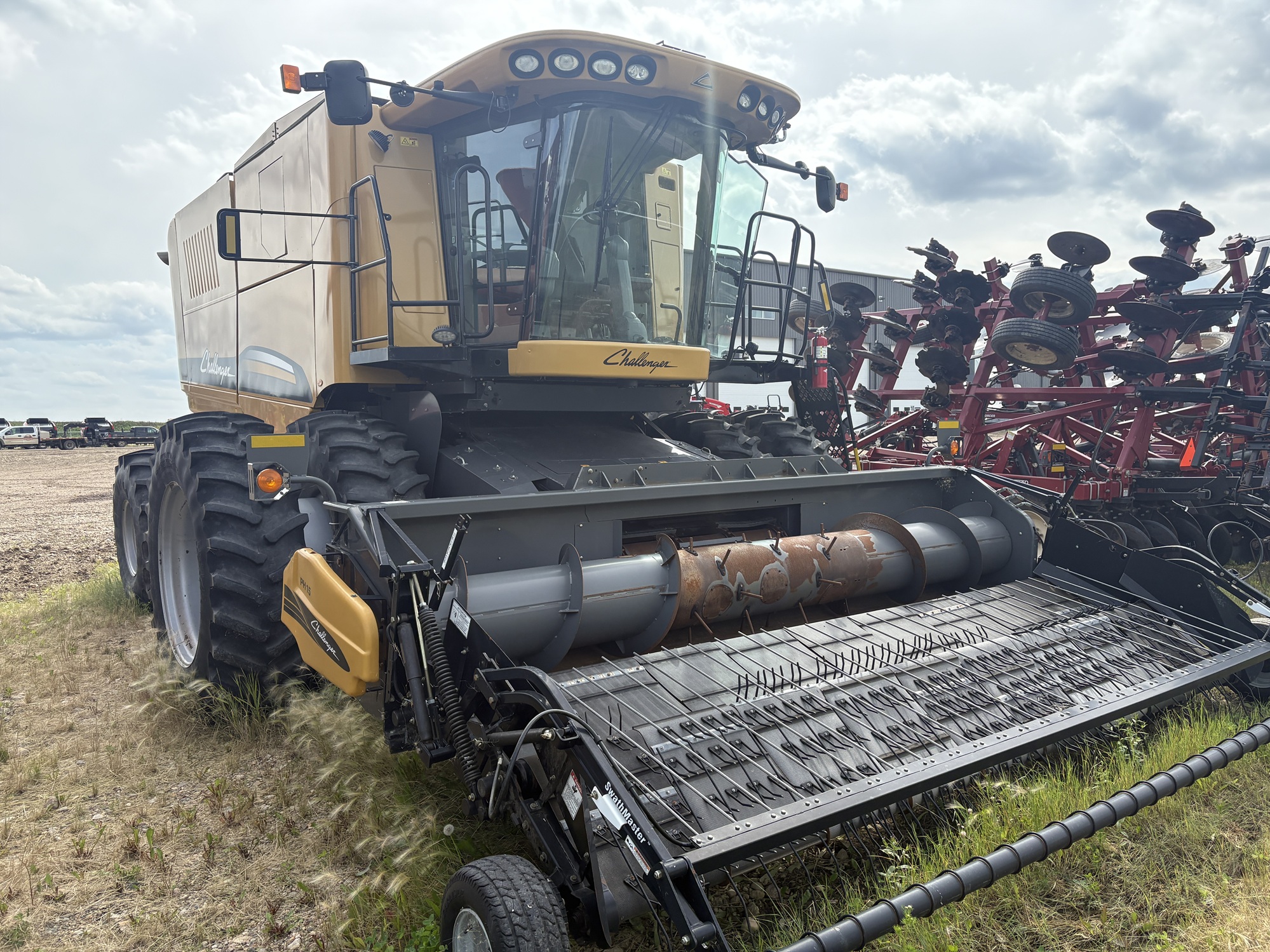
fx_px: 954
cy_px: 476
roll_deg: +2.0
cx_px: 635
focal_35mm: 26
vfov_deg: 53.1
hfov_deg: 67.3
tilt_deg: -2.7
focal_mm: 5.96
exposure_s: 1/2283
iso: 64
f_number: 1.6
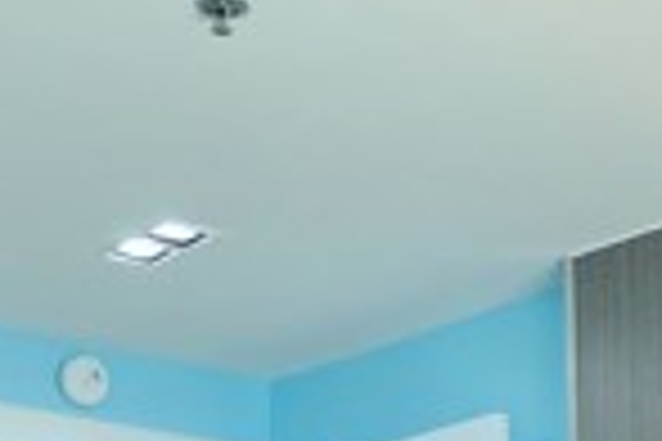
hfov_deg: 20.4
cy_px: 792
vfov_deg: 12.7
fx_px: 1802
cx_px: 599
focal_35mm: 98
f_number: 3.5
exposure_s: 1/125
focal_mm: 16
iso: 200
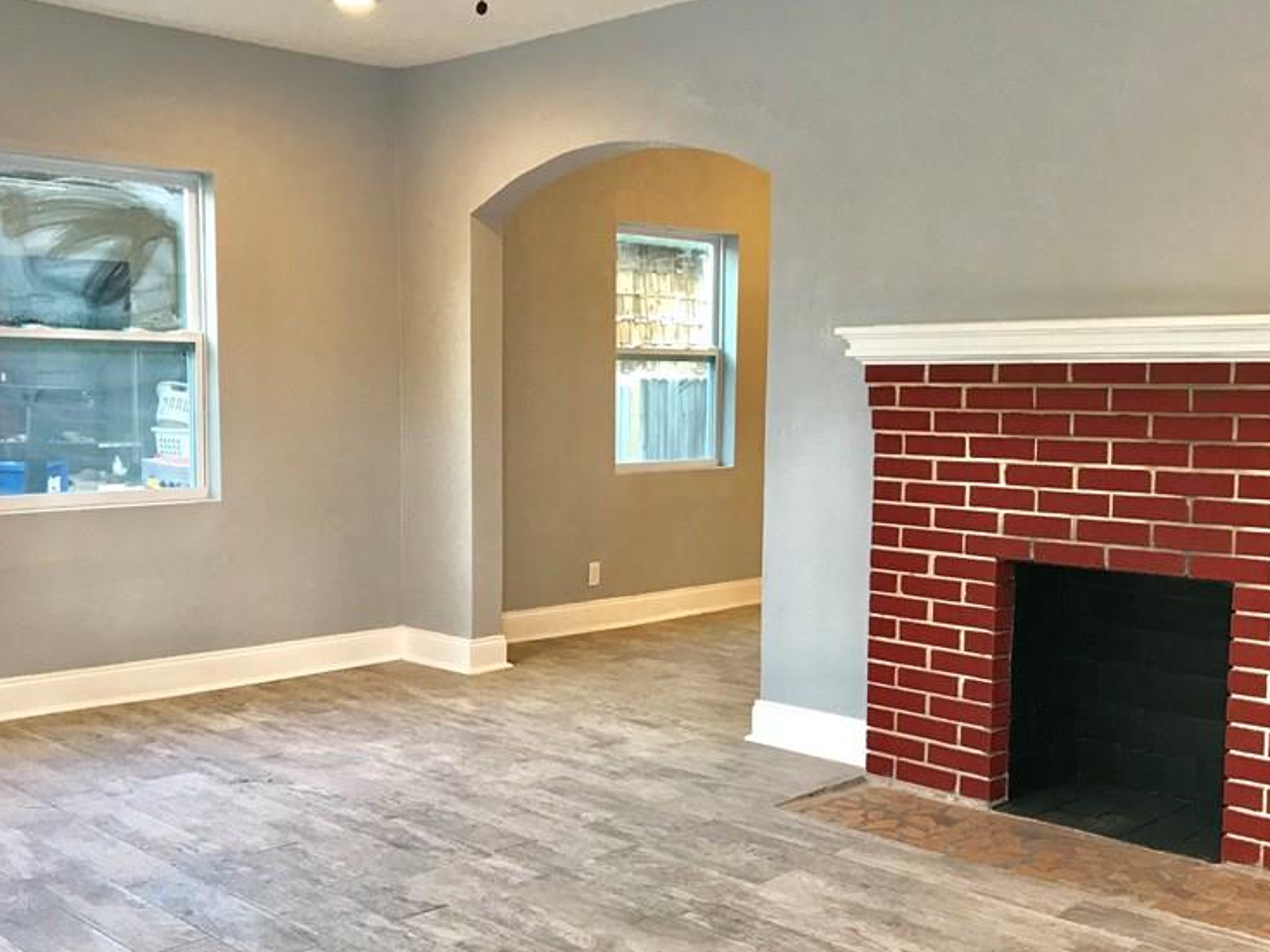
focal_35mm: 39
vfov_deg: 36.8
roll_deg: -0.9
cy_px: 522
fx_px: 1431
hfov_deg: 47.9
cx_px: 646
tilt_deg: -5.6
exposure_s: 1/30
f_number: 1.8
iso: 32
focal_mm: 3.99
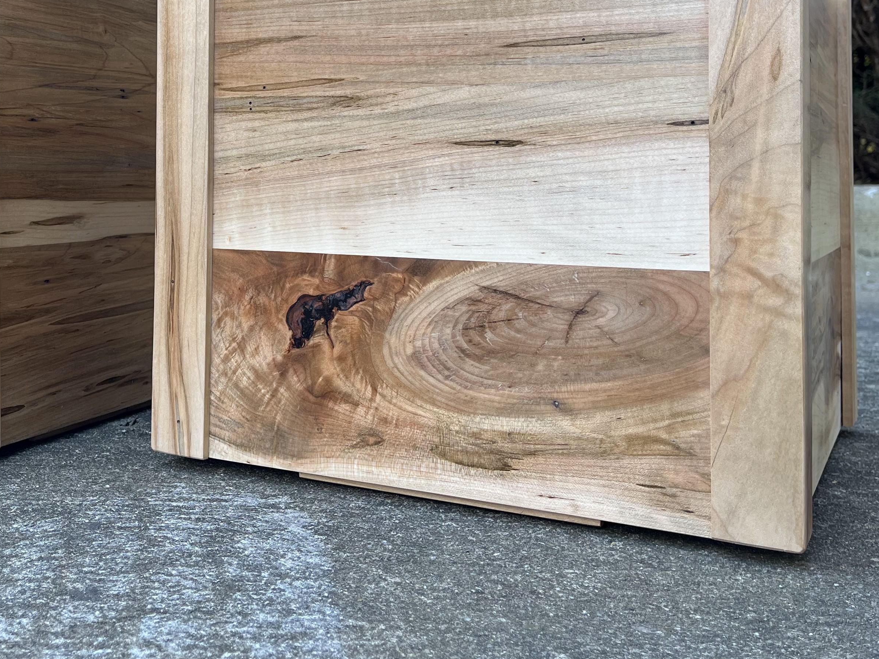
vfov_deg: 32.2
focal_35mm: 44
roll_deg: -2.3
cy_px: 159
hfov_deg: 41.9
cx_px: 238
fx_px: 1117
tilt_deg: +0.6
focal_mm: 5.1
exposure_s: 1/120
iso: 32
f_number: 1.6
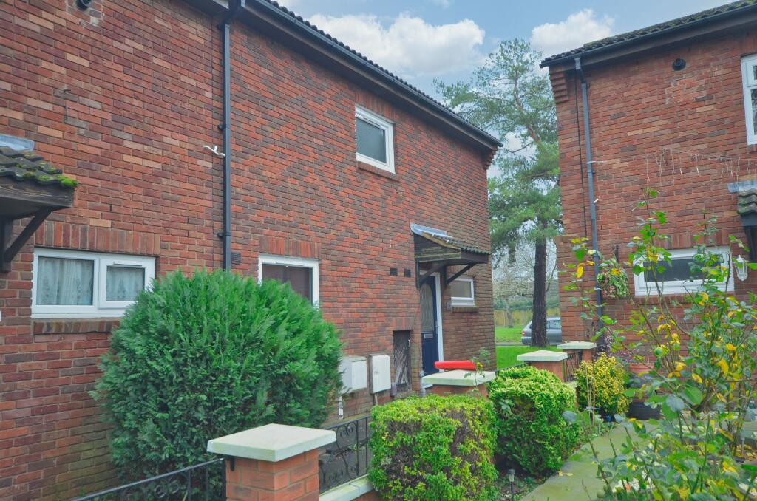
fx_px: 629
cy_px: 250
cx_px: 378
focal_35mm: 30
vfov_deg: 43.4
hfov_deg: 62.0
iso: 400
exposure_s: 1/60
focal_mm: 20
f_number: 5.6
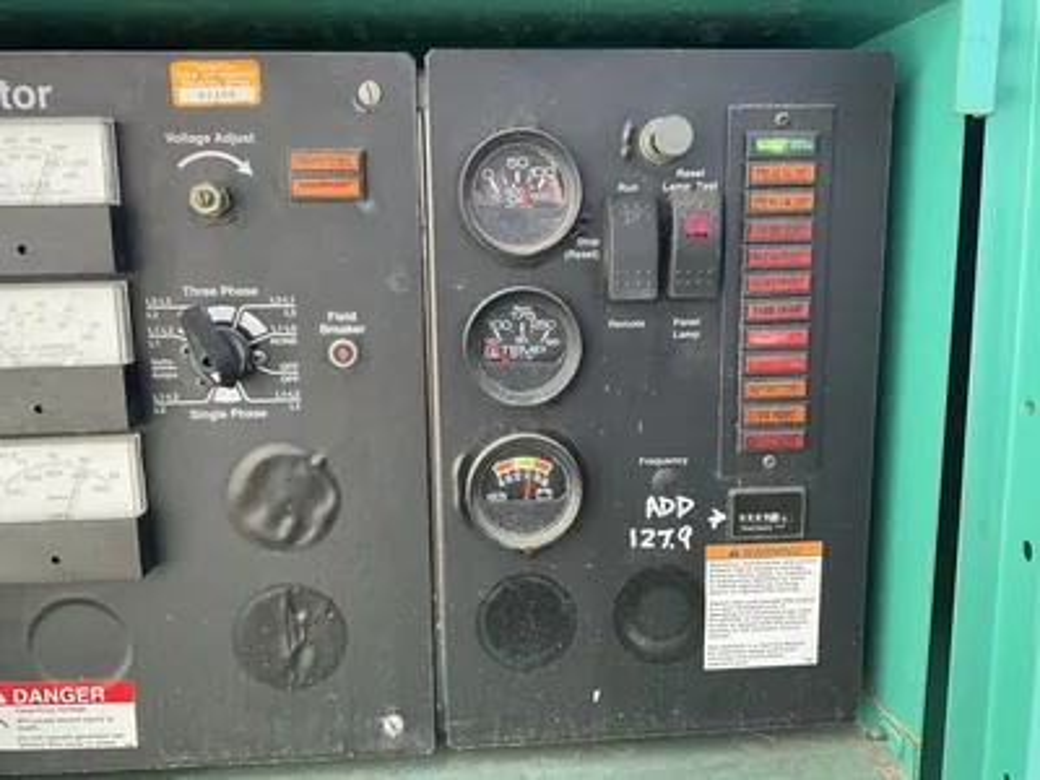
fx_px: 871
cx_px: 520
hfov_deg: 61.7
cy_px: 390
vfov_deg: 48.2
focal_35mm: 29
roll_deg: +1.3
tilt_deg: -10.1
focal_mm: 3
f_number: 1.8
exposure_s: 1/274
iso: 25
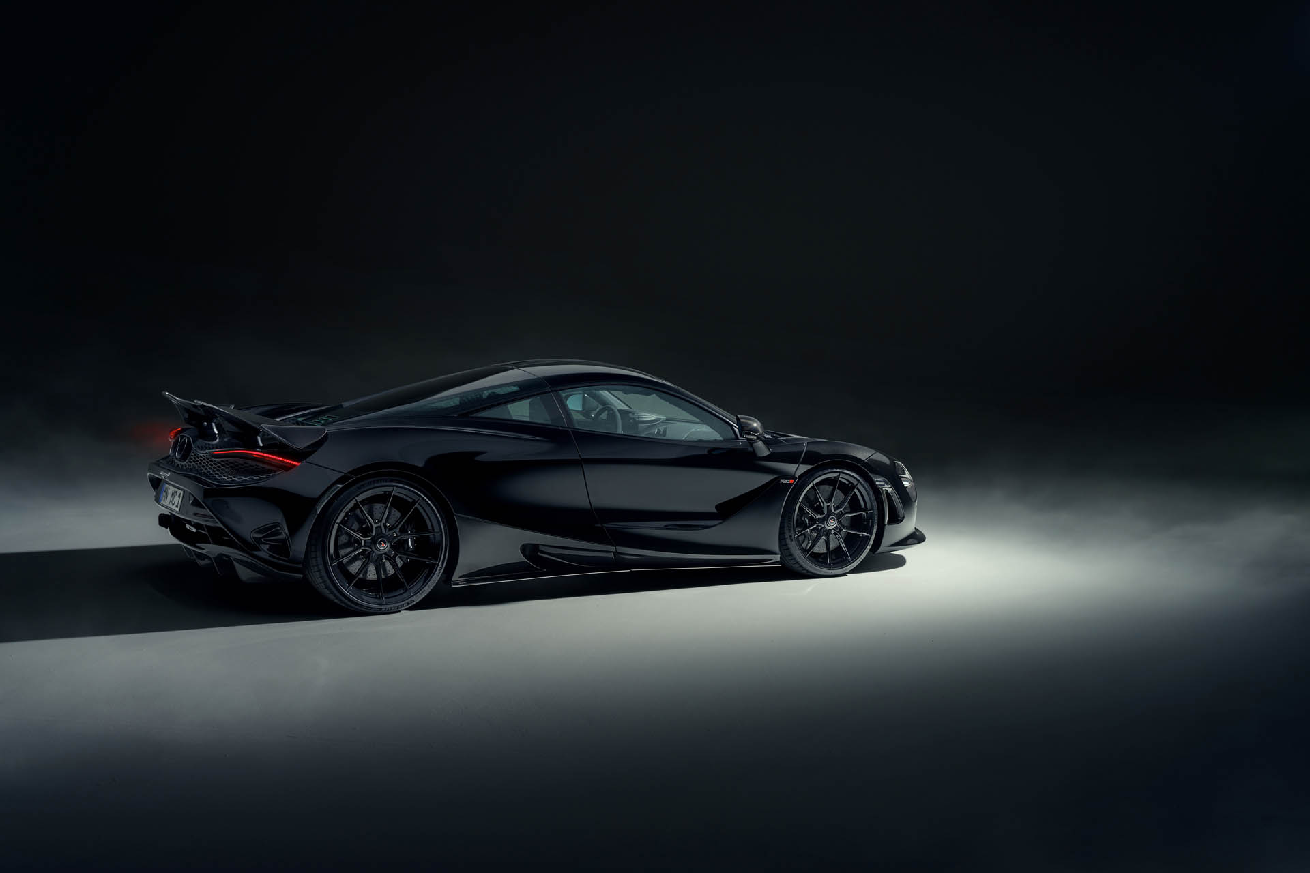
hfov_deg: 43.0
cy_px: 436
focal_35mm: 46
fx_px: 1663
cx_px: 655
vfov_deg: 29.4
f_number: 8
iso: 125
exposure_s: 1/100
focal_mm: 45.7
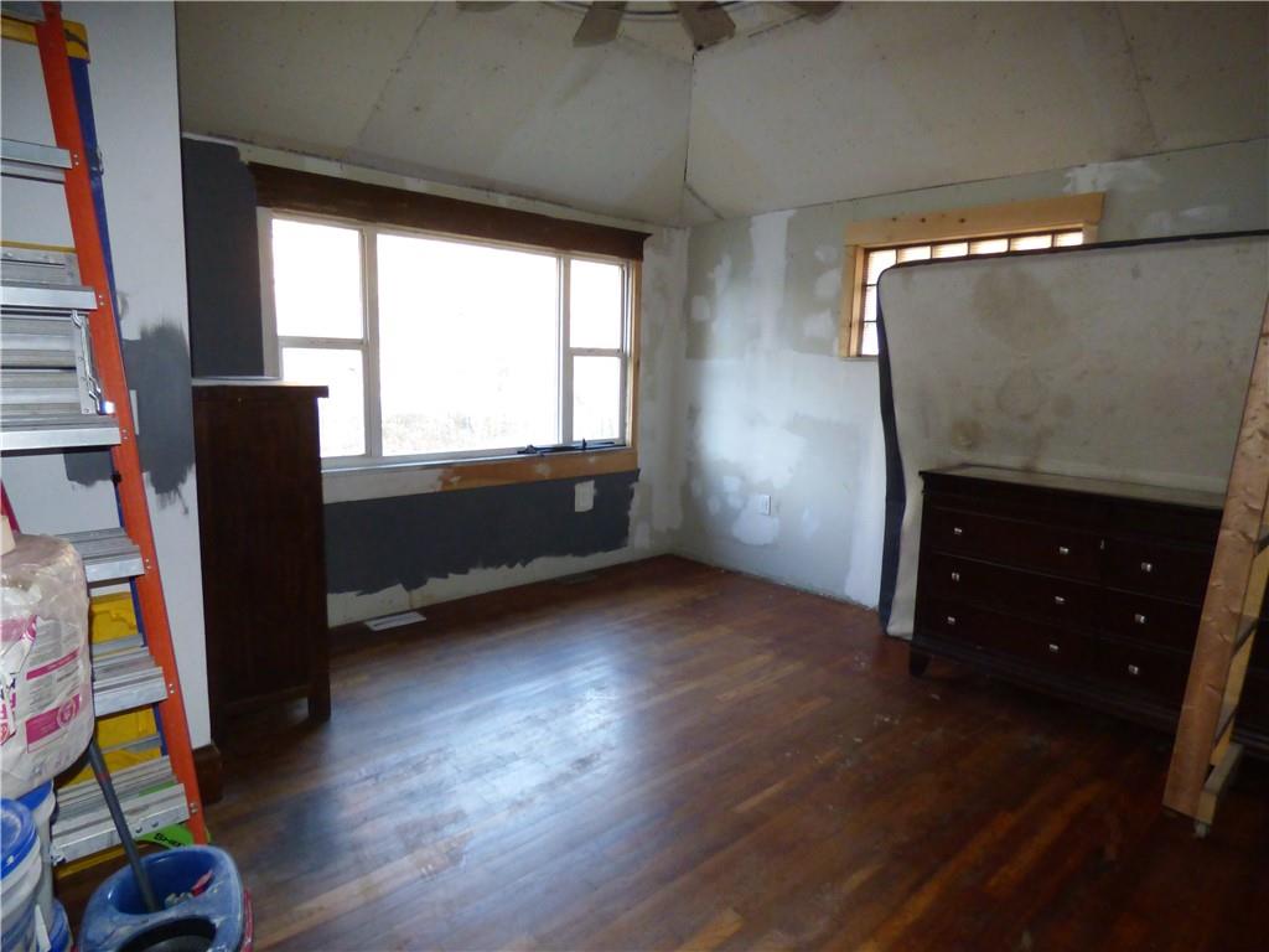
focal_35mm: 20
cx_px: 634
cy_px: 476
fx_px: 733
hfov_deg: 81.7
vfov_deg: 66.0
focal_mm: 3.58
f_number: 2.8
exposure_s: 1/60
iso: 640
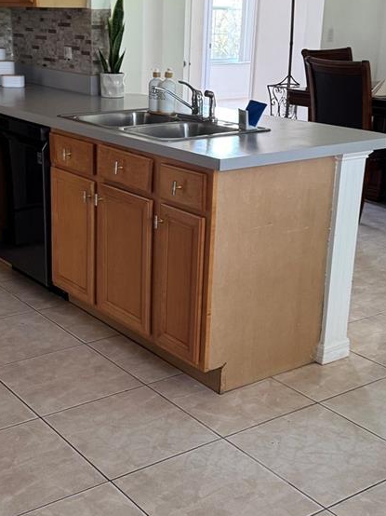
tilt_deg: -17.1
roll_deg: -0.4
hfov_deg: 27.9
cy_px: 249
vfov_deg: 36.8
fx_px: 774
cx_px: 140
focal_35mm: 52
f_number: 1.78
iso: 320
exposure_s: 1/60
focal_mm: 6.76
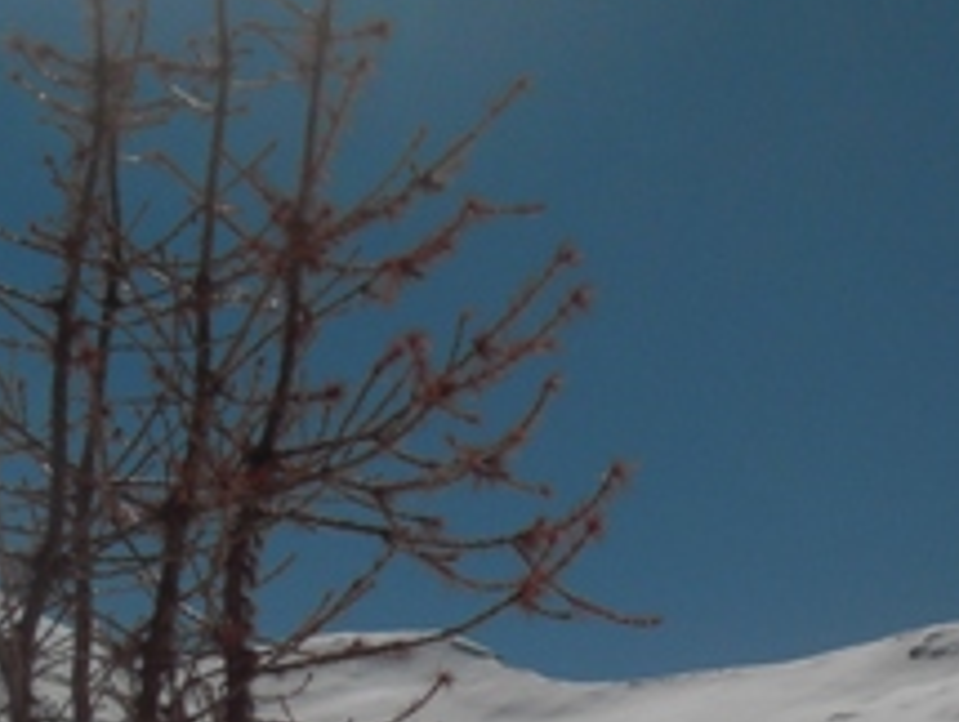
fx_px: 2886
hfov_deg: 18.4
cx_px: 946
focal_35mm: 104
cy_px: 998
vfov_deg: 13.6
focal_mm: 6.3
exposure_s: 1/350
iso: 80
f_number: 2.8
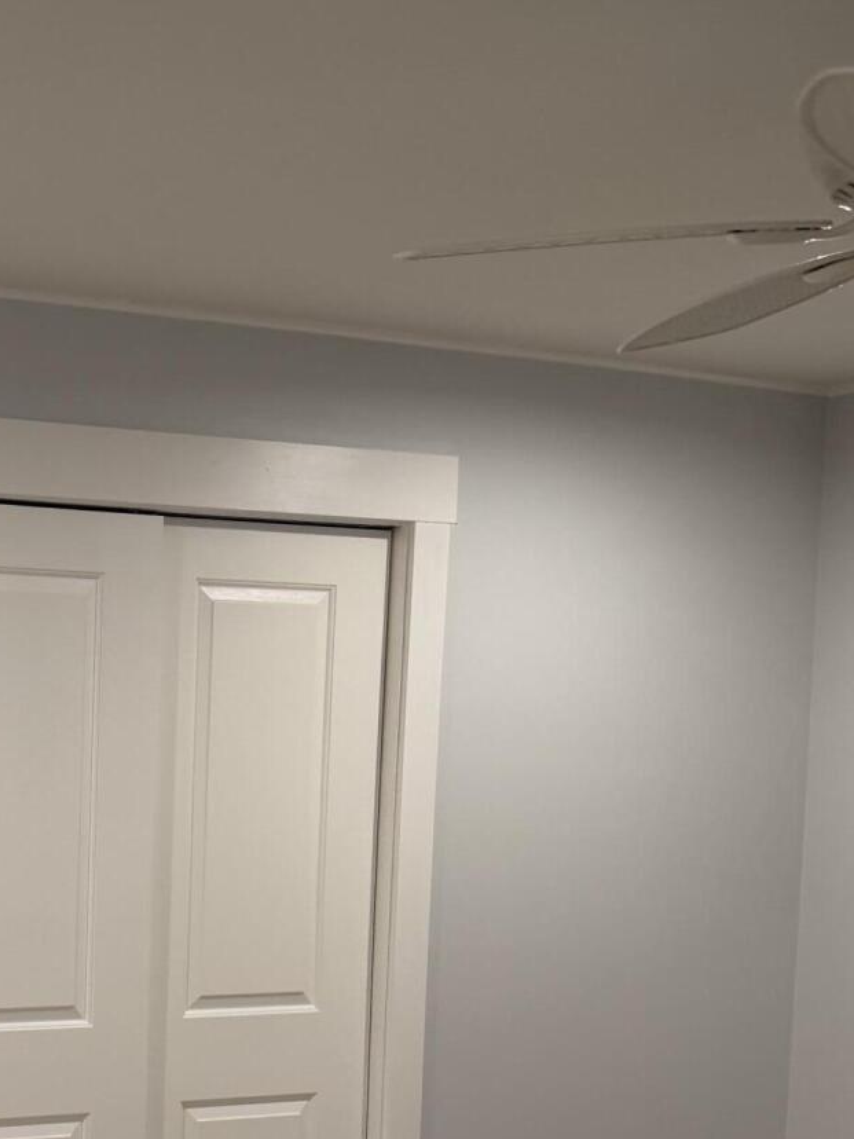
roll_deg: -1.5
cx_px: -62
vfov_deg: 32.2
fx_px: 1908
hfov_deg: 23.8
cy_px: 934
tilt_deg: -4.4
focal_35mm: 58
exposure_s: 1/60
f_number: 1.78
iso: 125
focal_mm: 6.76
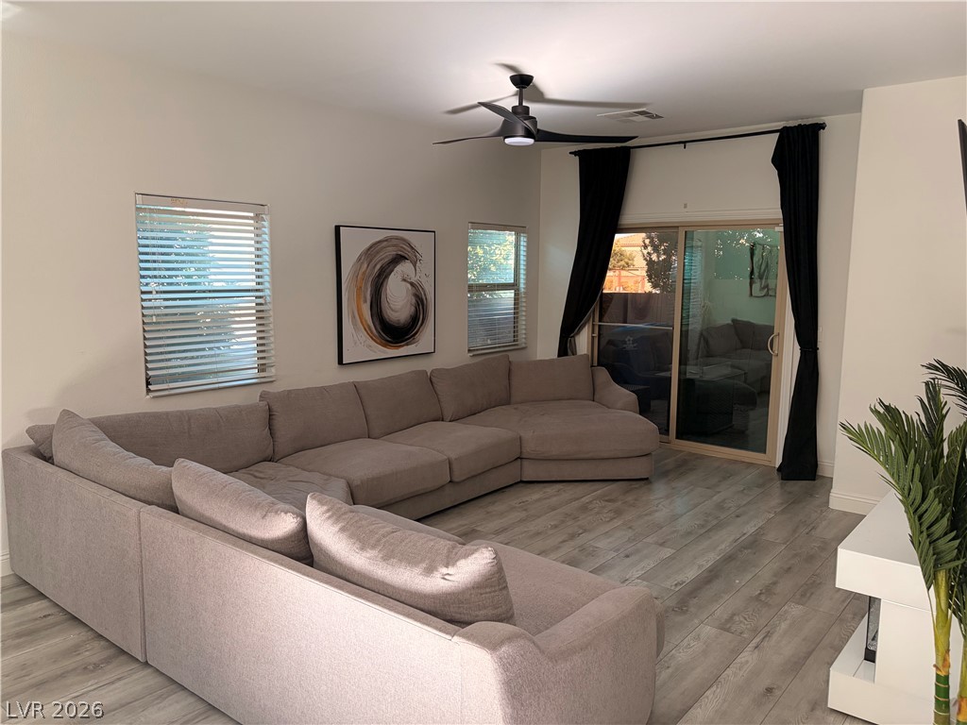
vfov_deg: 53.1
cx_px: 484
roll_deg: -0.8
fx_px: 726
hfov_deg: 67.3
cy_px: 362
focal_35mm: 26
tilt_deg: -6.9
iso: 125
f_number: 1.6
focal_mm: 5.96
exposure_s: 1/103
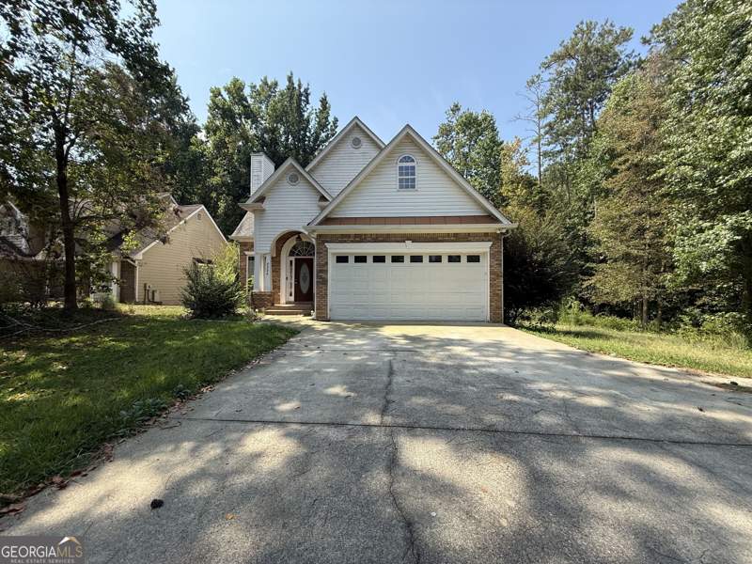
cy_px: 282
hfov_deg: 102.1
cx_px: 376
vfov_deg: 85.7
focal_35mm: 14
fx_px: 304
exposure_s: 1/751
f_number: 2.2
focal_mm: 2.22
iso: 50
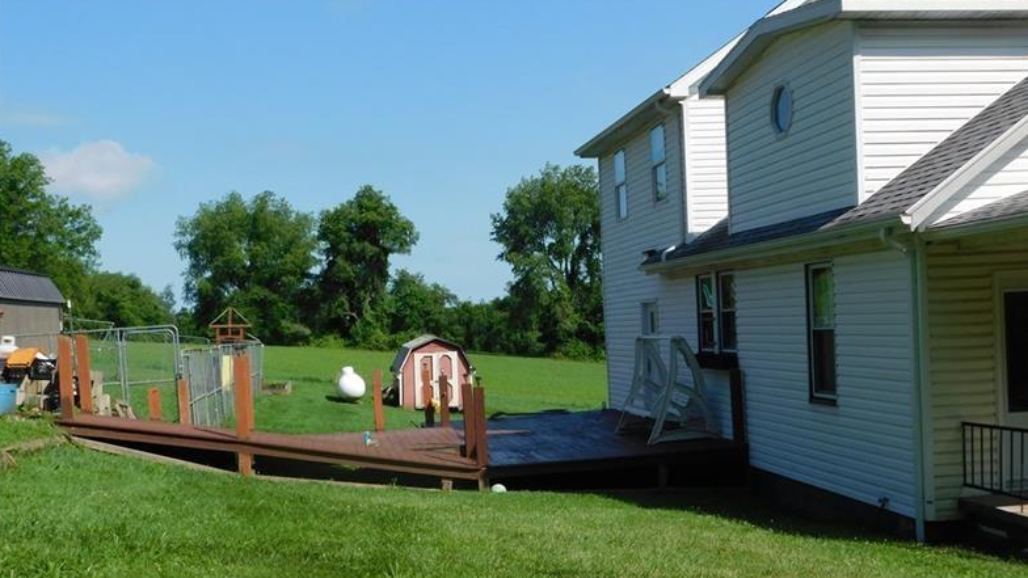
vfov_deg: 29.5
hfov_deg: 50.5
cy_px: 375
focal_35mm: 40
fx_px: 1090
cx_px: 519
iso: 125
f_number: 3.5
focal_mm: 6.3
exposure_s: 1/1250
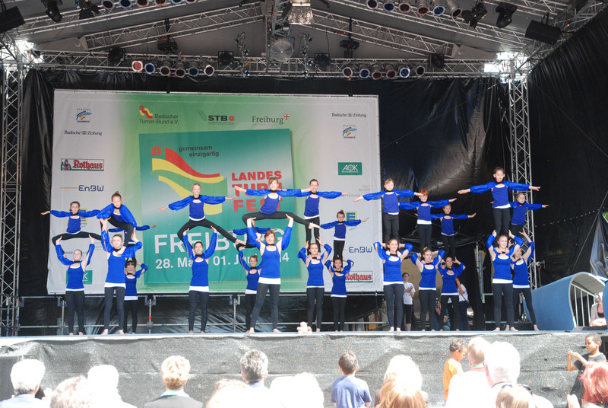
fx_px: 888
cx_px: 304
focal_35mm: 52
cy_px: 204
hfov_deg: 37.8
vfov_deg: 25.8
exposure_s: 1/125
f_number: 5.6
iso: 400
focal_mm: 35
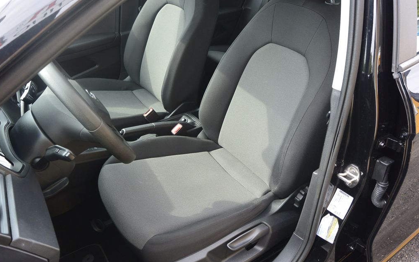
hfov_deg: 62.9
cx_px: 208
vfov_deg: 41.8
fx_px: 343
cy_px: 128
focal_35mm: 30
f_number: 3.5
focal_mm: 11
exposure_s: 1/160
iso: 160
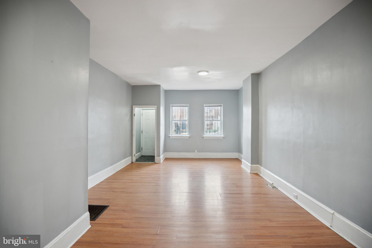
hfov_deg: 96.7
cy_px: 124
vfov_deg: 73.7
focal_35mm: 16
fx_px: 165
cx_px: 186
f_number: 4
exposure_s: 1/60
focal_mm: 16
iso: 800
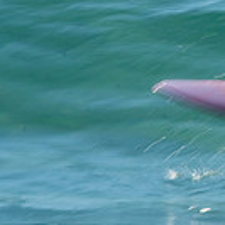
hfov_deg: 0.8
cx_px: 448
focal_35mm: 2222
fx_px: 16340
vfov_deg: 0.8
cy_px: -35
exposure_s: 1/30
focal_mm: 400
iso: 100
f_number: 22
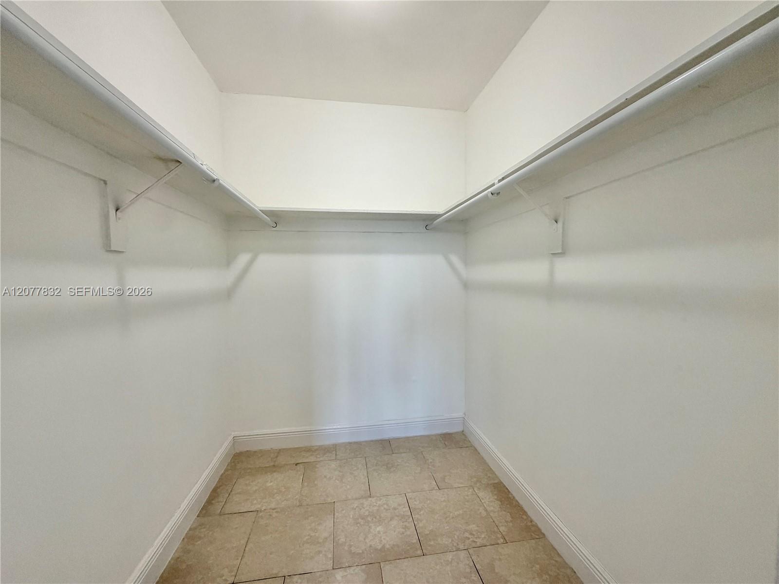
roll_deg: +1.2
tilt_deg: -2.9
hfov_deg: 102.1
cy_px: 292
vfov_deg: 85.7
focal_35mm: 14
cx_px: 390
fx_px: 315
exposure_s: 1/121
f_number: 2.2
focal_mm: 2.22
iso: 200
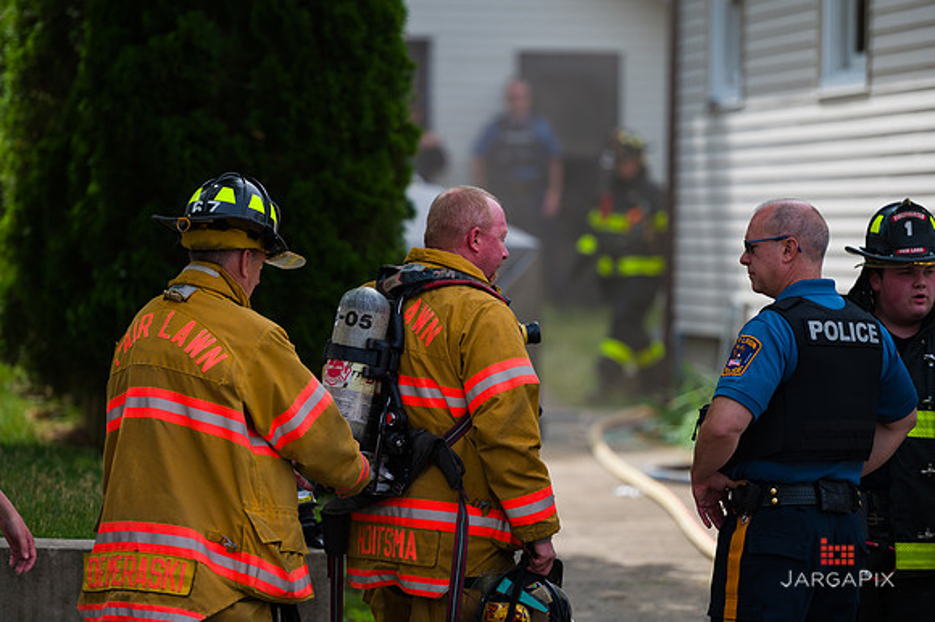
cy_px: 311
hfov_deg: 11.1
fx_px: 4802
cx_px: 468
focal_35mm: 185
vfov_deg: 7.4
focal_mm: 185
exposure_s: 1/2000
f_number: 3.2
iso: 200
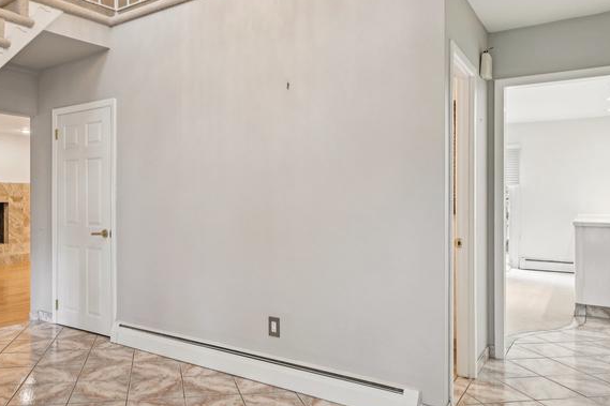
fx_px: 457
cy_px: 199
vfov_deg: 47.9
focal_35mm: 27
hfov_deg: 66.3
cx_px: 226
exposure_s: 1/8
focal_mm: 15
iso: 400
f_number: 8
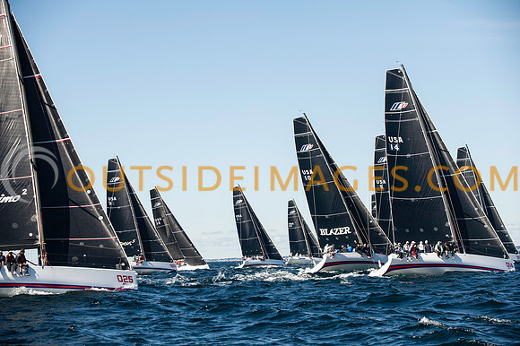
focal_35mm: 100
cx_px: 260
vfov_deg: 13.7
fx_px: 1444
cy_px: 173
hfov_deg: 20.4
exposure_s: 1/1250
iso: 250
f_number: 5
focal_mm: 100
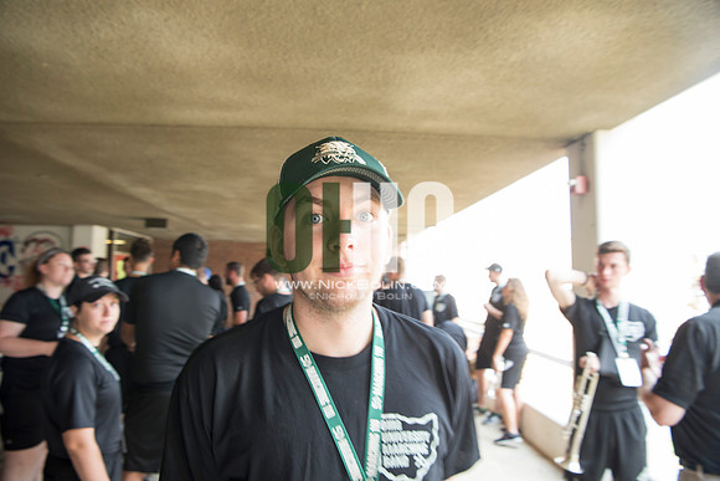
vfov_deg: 53.2
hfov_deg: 73.7
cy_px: 240
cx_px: 360
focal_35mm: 24
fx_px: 480
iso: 640
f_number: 5
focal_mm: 24
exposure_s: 1/60
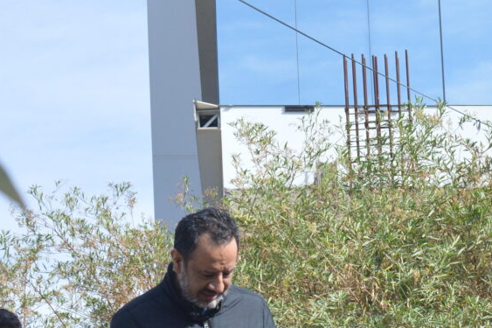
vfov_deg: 14.4
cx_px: 590
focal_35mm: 92
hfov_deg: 20.7
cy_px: 385
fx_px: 1257
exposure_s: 1/800
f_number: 5.6
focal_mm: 18
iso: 400
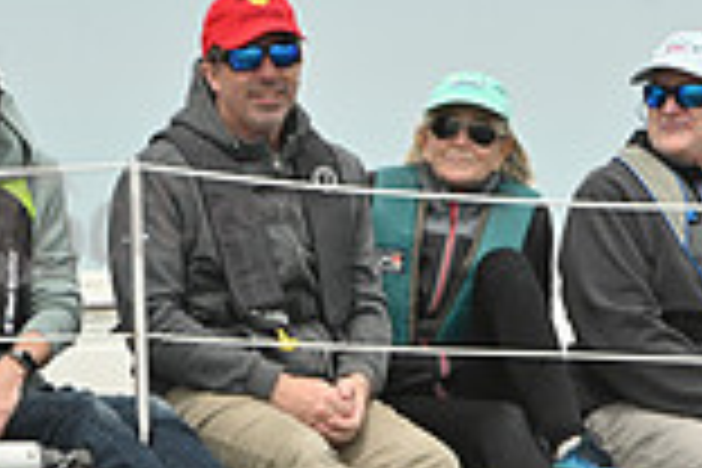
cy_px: 430
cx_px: 544
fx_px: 14507
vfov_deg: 1.8
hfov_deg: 2.8
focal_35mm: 744
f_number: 13
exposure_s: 1/800
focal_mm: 200
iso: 320
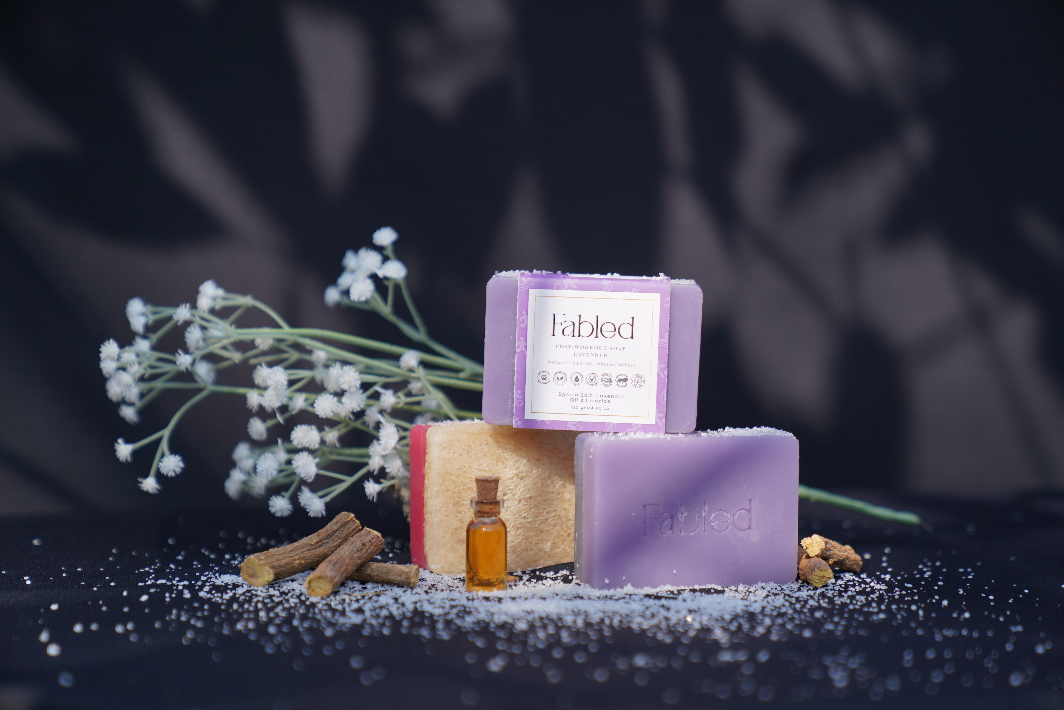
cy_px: 355
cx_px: 532
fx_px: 2069
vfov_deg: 19.5
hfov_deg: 28.8
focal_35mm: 70
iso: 100
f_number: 2.8
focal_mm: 70
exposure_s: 1/1250
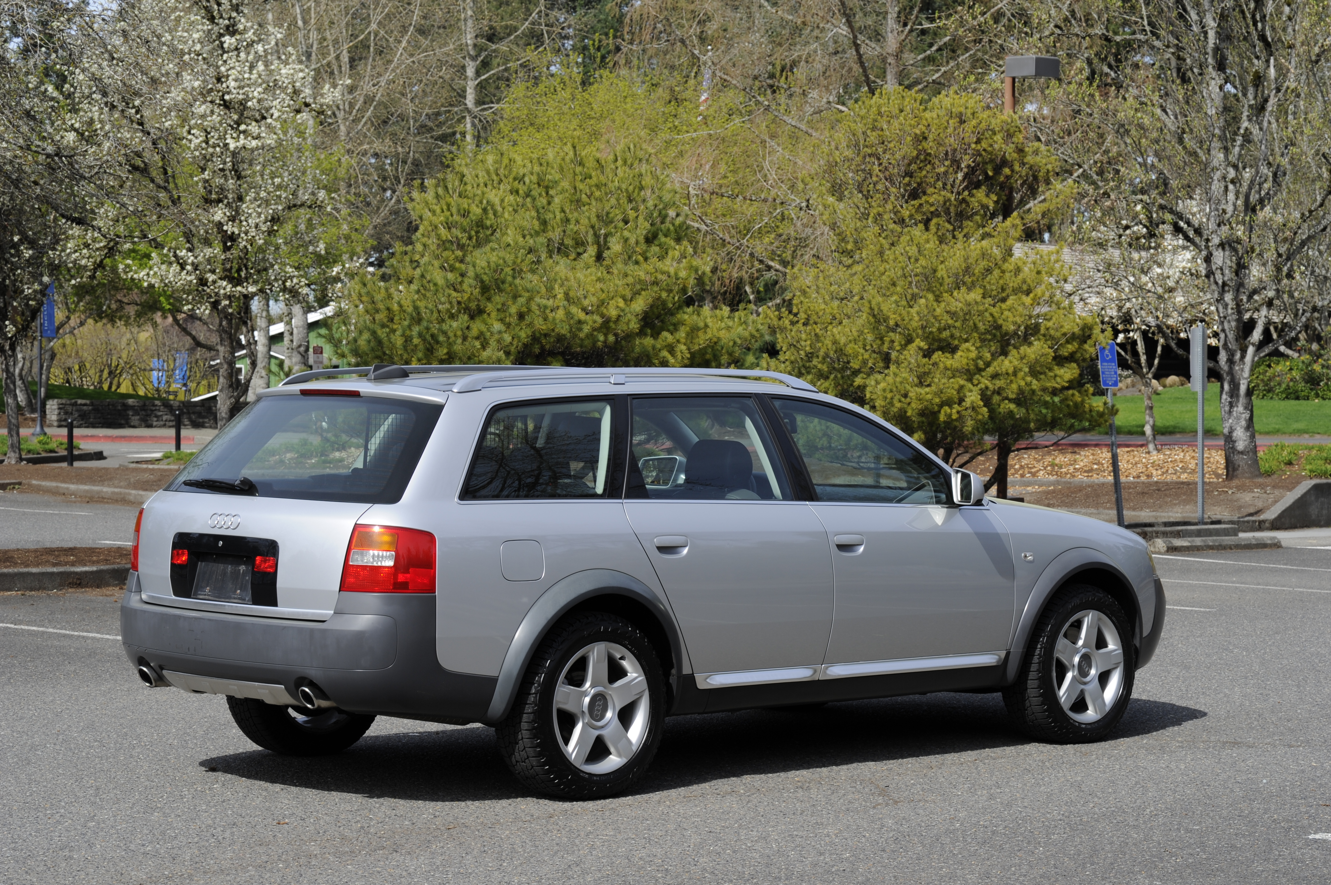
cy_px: 442
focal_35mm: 85
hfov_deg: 23.9
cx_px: 666
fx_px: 3141
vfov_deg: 16.1
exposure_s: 1/160
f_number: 13
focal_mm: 85
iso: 200
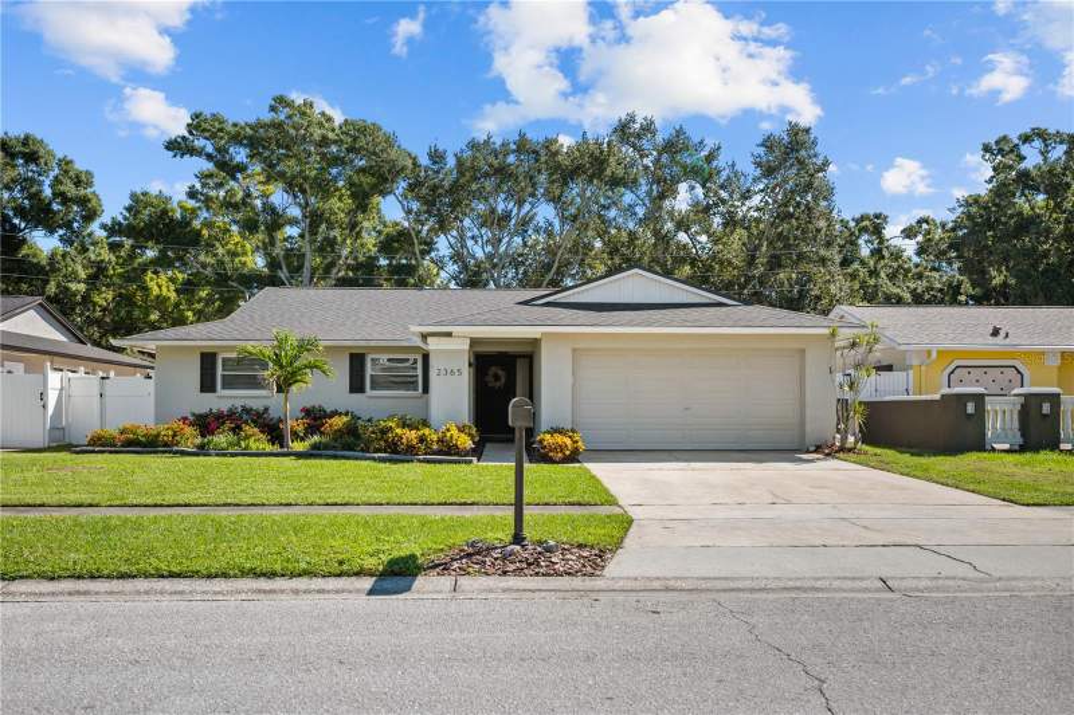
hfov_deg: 61.9
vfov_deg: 43.6
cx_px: 537
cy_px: 358
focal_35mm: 30
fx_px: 895
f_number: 4
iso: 100
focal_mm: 30
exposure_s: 1/800
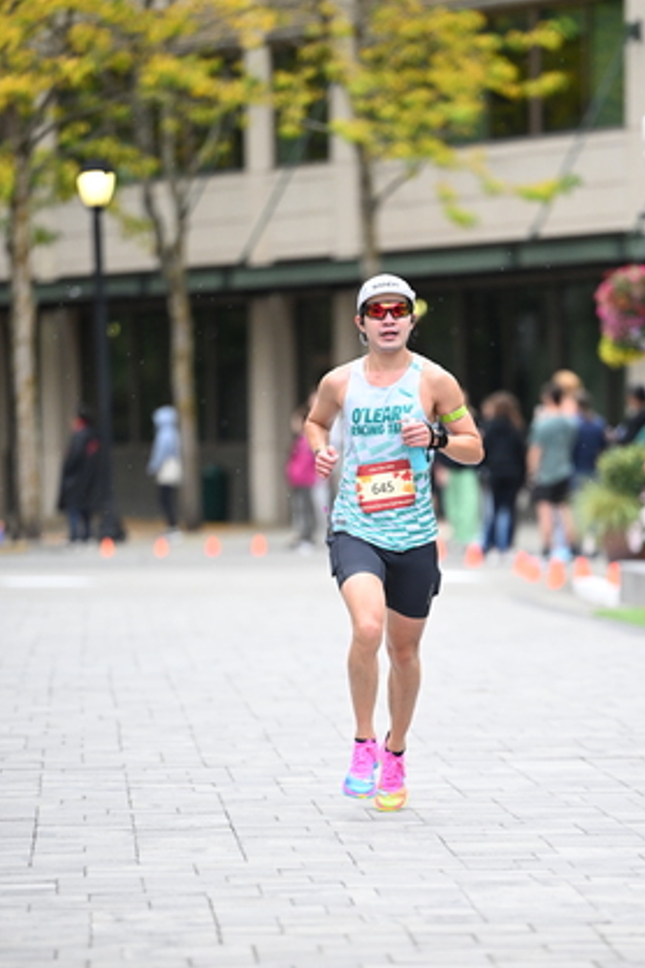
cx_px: 423
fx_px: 6208
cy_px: 590
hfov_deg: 5.9
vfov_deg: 8.9
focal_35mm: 231
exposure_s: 1/1250
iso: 1600
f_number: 2.8
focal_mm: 175
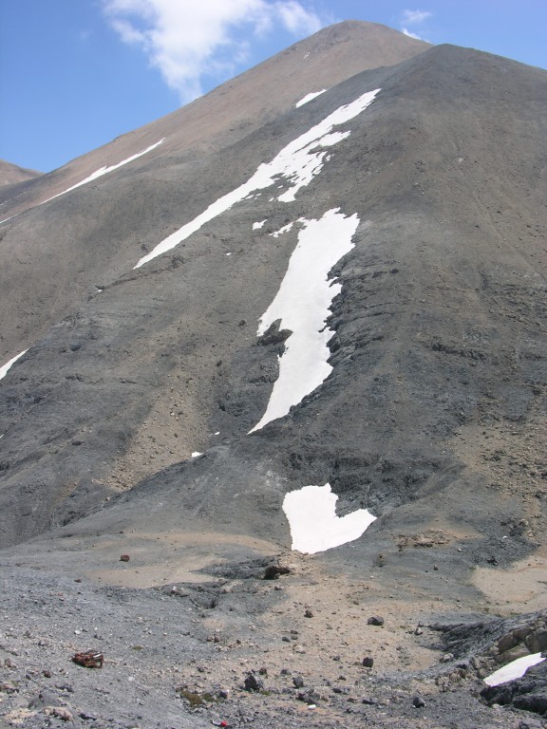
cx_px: 274
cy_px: 364
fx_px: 737
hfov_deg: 40.7
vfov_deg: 52.6
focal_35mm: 35
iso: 50
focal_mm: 8.9
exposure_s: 1/221
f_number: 7.1
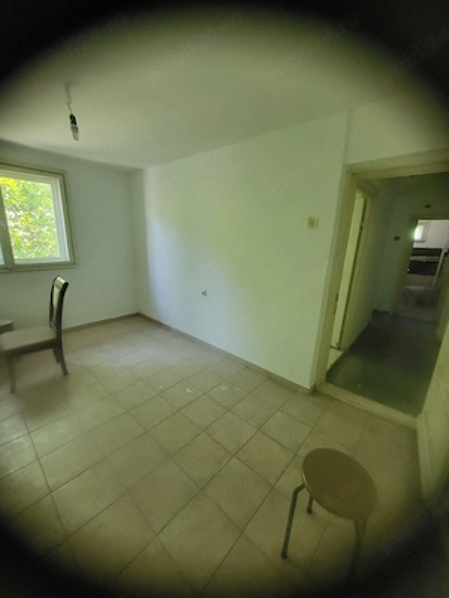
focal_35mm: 13
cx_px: 224
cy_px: 299
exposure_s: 1/50.3
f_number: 2.2
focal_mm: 1.74
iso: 320
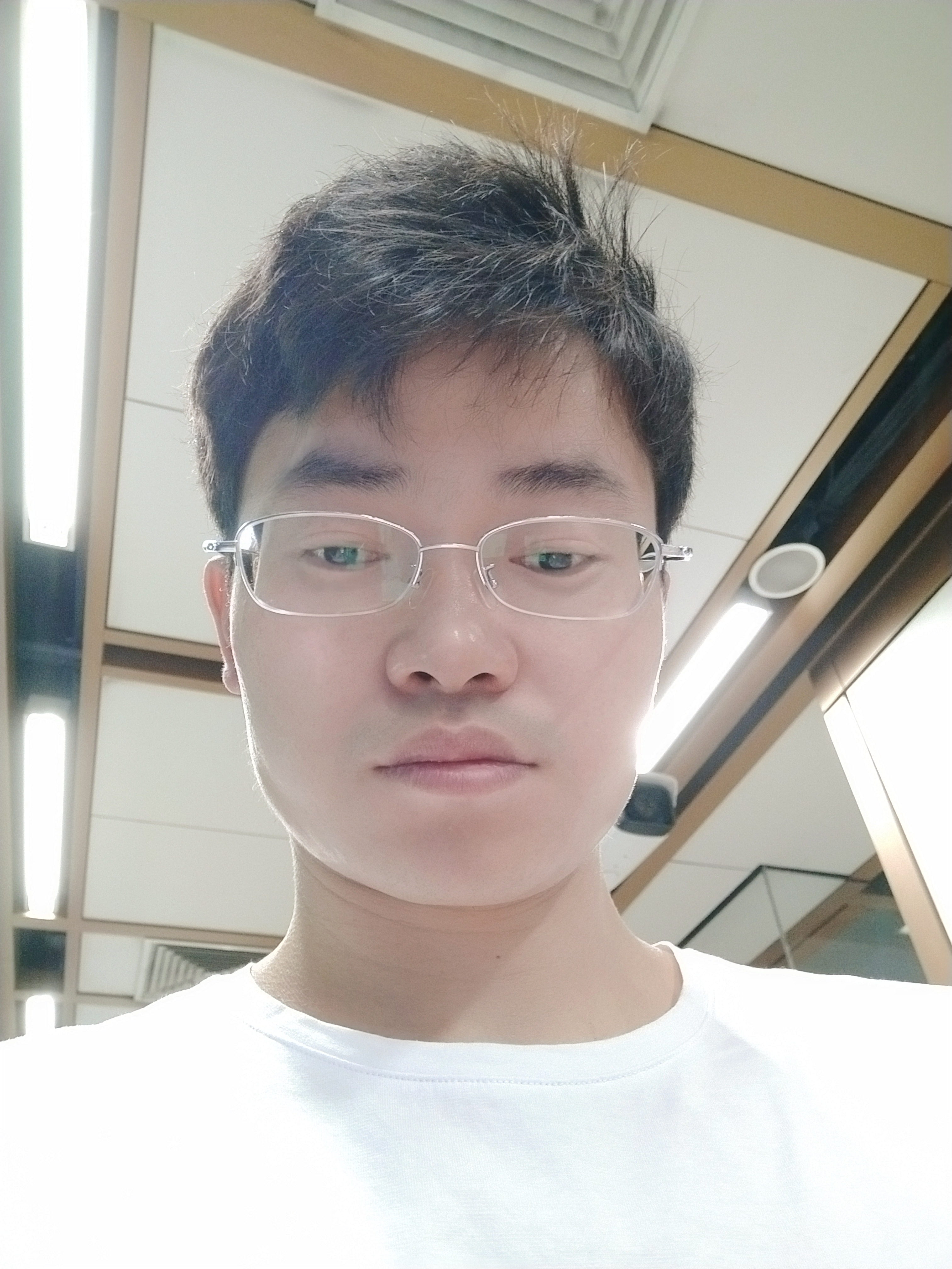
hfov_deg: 48.2
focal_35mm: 29
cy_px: 634
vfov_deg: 61.7
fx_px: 1063
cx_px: 476
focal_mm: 3.87
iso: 544
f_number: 2
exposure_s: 1/33.3
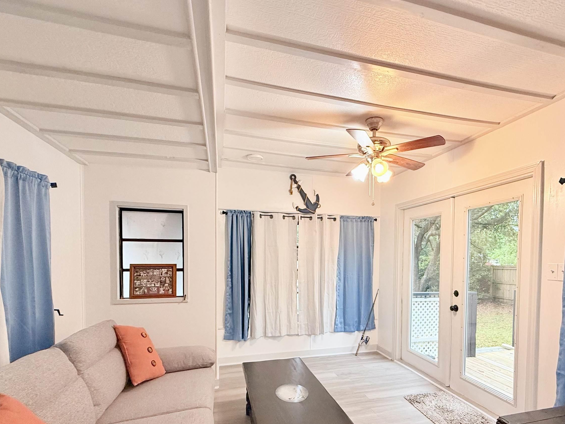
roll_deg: -1.0
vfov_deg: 67.5
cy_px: 267
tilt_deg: -1.1
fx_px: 310
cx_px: 320
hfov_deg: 84.2
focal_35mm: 19
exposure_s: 1/99
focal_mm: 2.22
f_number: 2.2
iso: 200
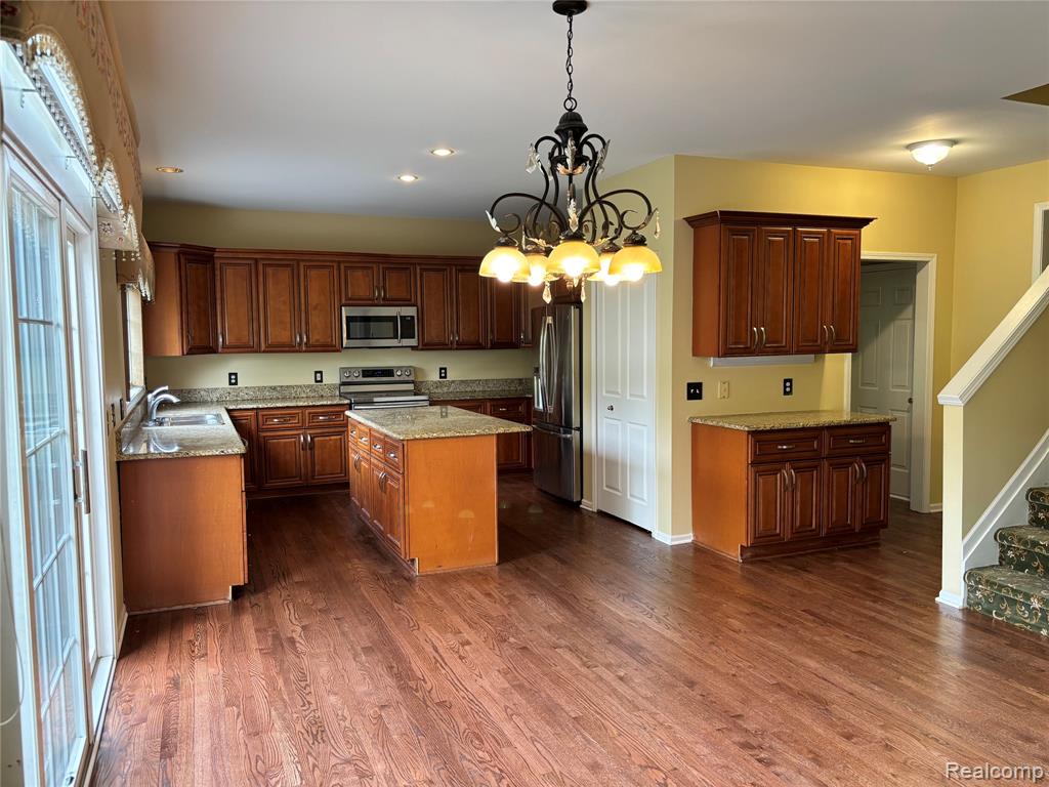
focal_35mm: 26
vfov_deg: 53.1
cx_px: 524
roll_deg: +0.8
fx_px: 788
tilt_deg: -4.6
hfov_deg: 67.3
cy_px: 394
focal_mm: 5.96
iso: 125
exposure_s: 1/120
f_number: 1.6
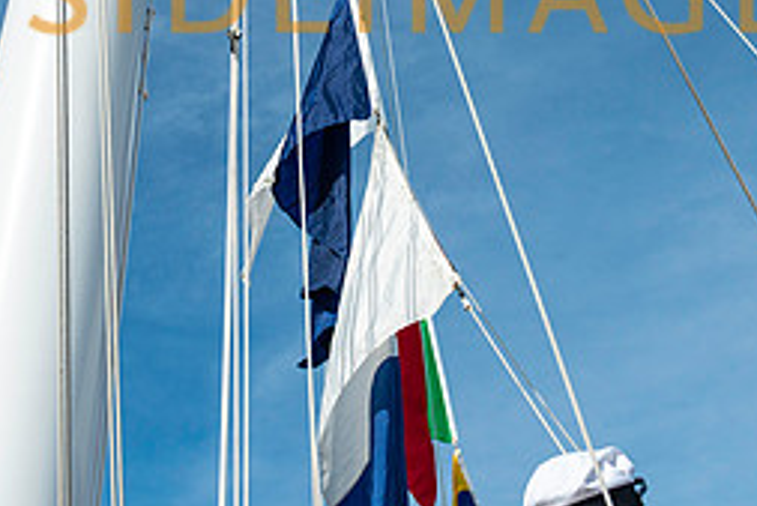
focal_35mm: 55
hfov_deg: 36.2
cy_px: -28
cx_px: 377
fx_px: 1157
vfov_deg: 23.4
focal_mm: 24
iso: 320
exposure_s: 1/5000
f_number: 4
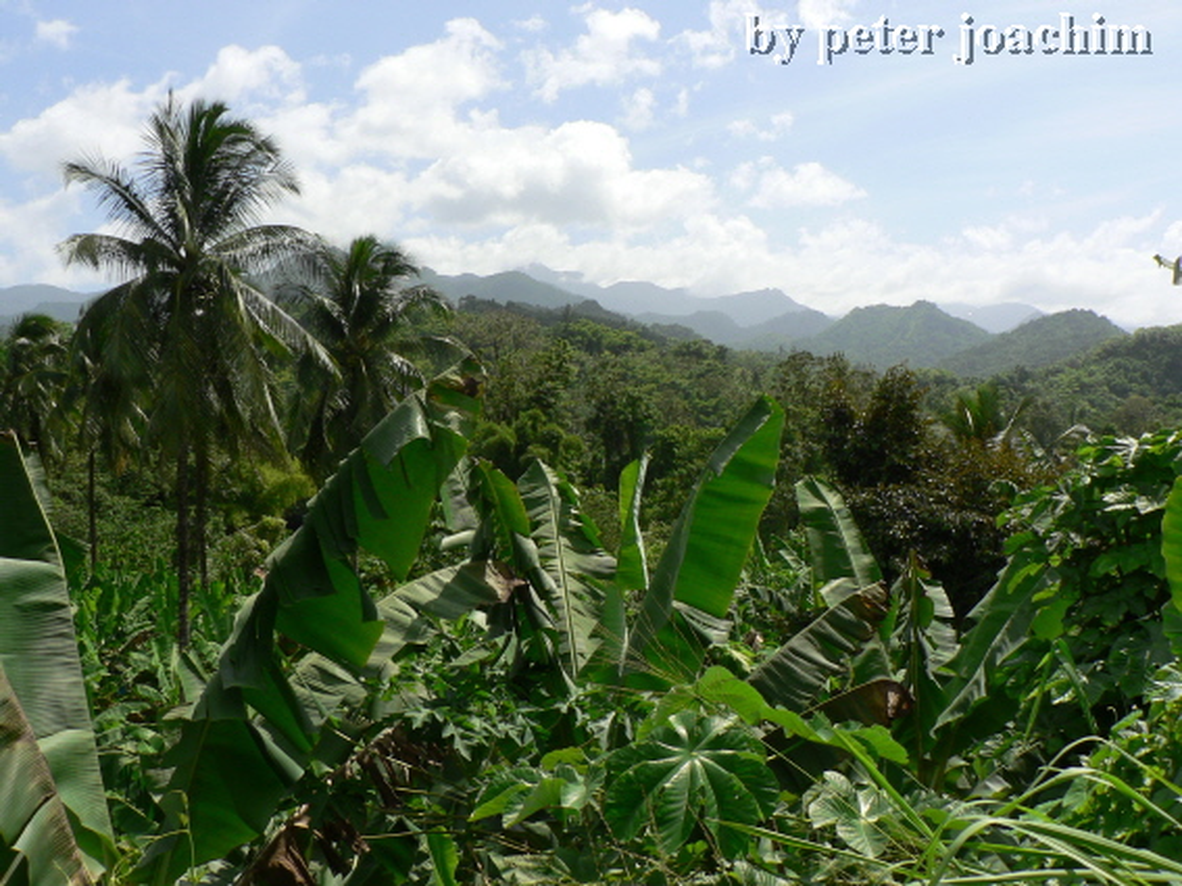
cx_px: 591
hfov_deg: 52.6
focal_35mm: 35
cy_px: 443
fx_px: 1195
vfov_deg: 40.7
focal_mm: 6
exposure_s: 1/400
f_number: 5
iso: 64
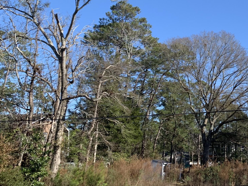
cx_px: 246
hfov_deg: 33.2
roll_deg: +0.0
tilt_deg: +18.4
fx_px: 380
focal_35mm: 53
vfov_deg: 27.1
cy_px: 41
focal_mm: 4.25
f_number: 1.8
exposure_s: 1/1387
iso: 25
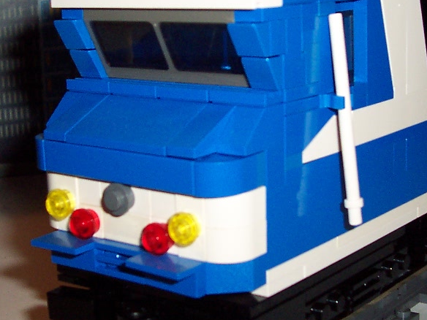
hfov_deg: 25.6
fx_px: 937
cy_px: 151
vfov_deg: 19.4
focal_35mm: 76
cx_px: 234
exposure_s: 1/60
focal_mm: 5.6
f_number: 2.8
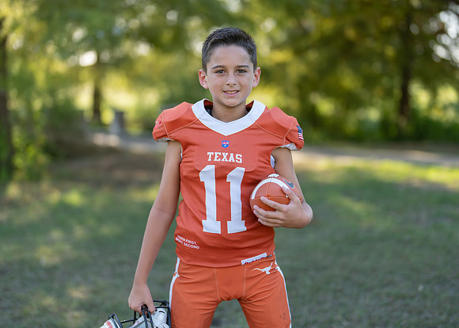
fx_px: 758
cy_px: 151
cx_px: 229
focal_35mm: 58
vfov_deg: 24.4
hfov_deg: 33.7
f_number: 1.2
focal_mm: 50
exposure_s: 1/1250
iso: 100
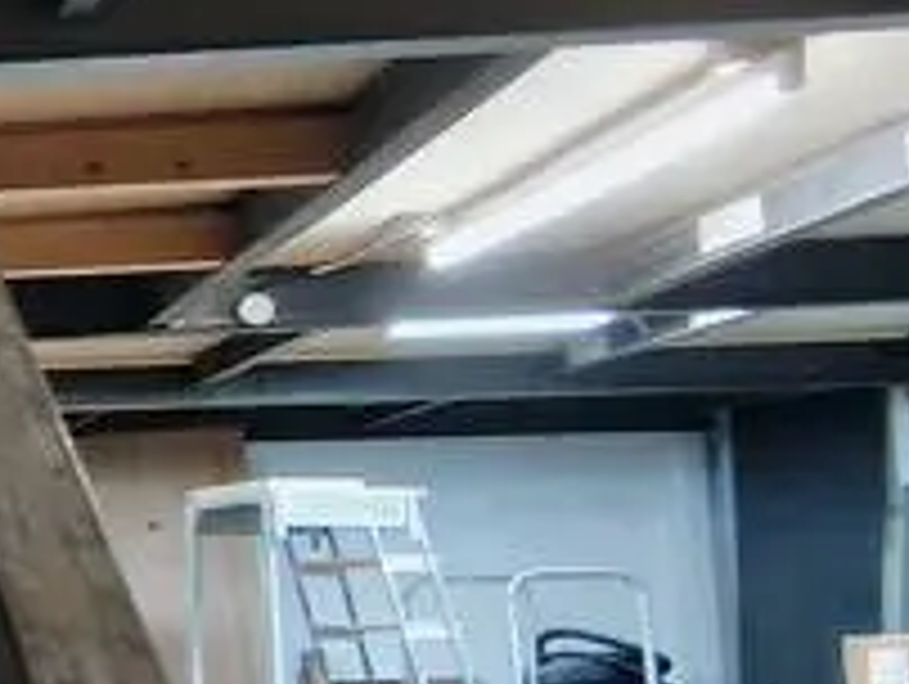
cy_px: 464
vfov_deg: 19.9
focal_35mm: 74
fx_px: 1946
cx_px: -738
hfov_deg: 19.5
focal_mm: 1.65
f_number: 2.2
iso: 800
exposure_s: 1/25
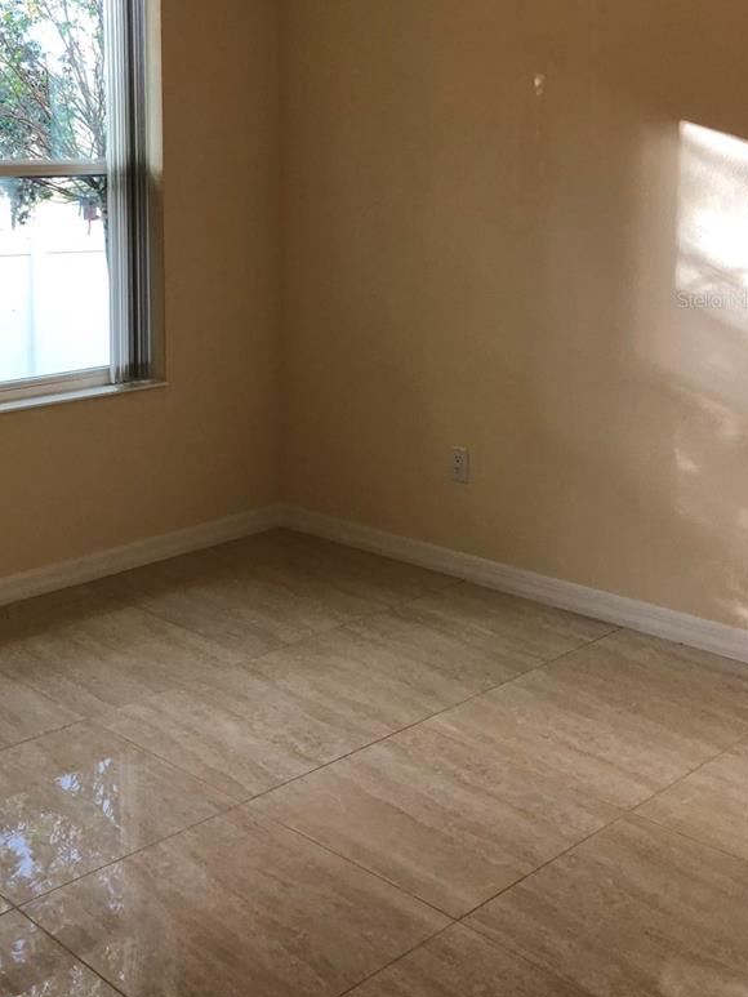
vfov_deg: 41.3
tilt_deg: -4.5
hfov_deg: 31.6
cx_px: 188
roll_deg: +0.7
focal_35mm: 45
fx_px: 1296
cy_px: 299
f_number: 1.8
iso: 32
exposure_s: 1/30
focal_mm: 3.99
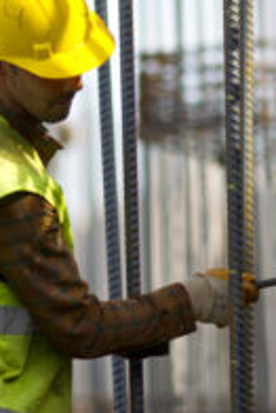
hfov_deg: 2.6
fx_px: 6072
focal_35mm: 529
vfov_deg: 3.9
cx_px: 192
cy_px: 179
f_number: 2.4
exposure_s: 1/3000
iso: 200
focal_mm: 135
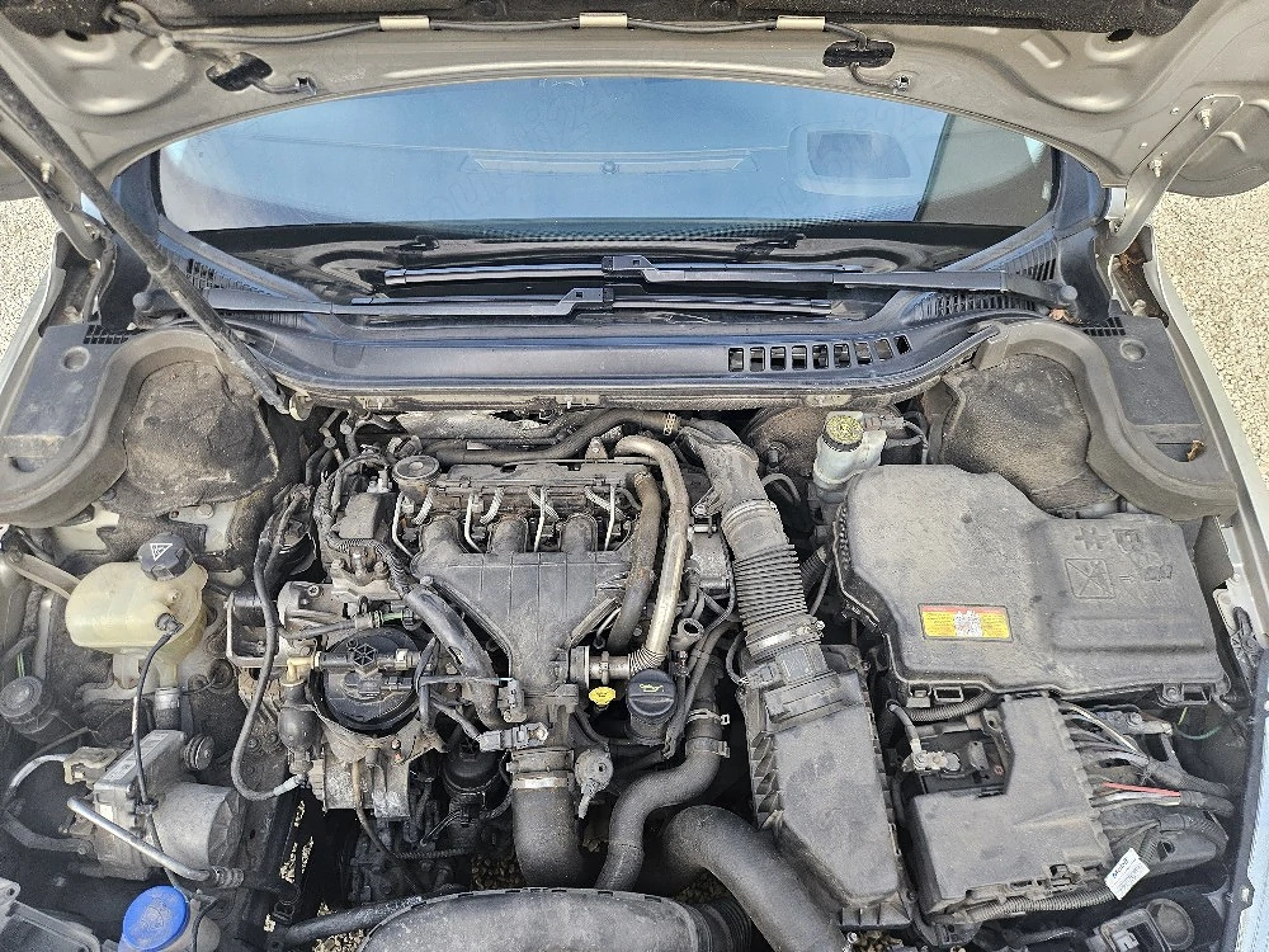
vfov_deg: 58.9
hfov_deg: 73.9
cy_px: 476
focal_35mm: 23
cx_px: 634
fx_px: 843
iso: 100
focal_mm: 5.4
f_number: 1.8
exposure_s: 1/101
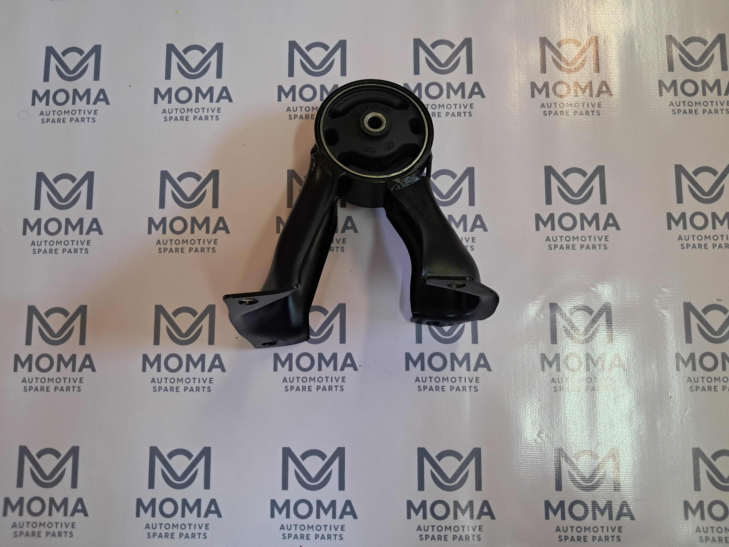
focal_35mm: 27
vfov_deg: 51.4
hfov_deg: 65.3
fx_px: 569
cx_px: 364
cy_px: 274
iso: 400
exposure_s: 1/50
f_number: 1.8
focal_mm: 4
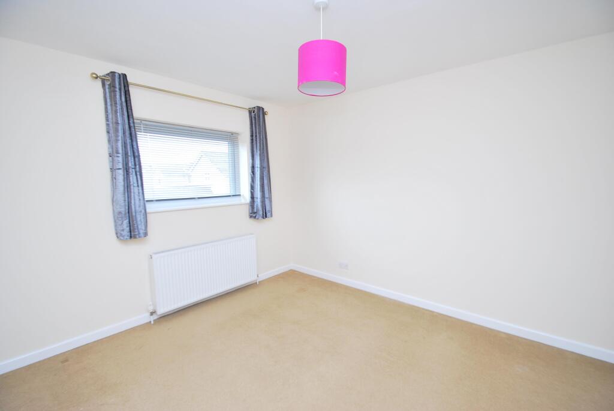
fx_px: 256
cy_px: 206
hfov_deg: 100.3
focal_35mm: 15
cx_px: 307
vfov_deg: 77.5
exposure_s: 1/25
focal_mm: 10
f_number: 3.5
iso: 400
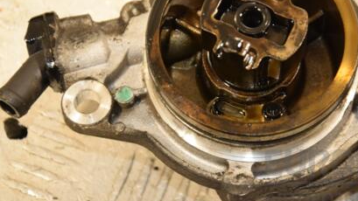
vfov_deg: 7.0
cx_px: 249
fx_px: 1640
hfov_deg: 12.4
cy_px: 46
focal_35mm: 173
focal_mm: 75
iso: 800
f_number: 5.3
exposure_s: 1/125
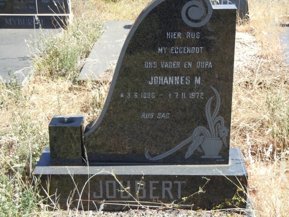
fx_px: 568
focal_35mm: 68
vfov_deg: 21.6
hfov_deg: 28.6
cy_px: 108
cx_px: 144
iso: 200
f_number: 4.1
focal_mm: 12.2
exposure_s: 1/400
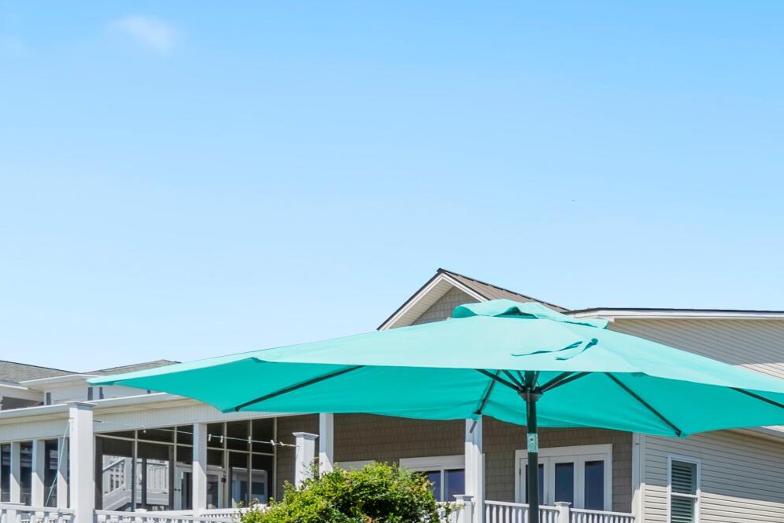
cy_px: 632
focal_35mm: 45
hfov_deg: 32.1
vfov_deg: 26.5
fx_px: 980
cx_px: 1040
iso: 100
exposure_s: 1/200
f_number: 7.1
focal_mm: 10
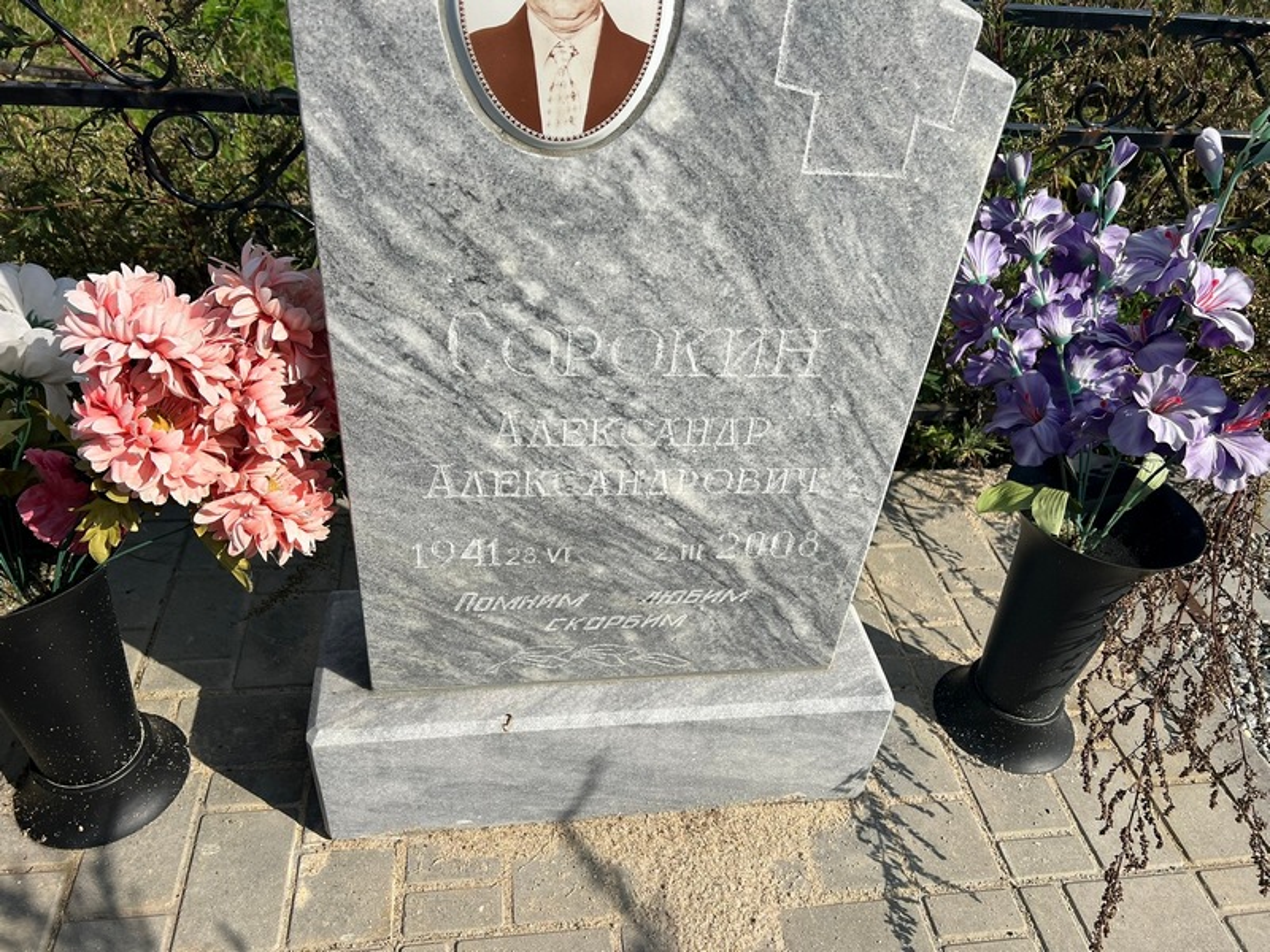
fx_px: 954
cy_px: 476
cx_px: 635
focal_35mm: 26
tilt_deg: -37.9
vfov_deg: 53.1
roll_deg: -5.1
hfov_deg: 67.3
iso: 50
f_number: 1.5
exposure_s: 1/6579
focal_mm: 5.7
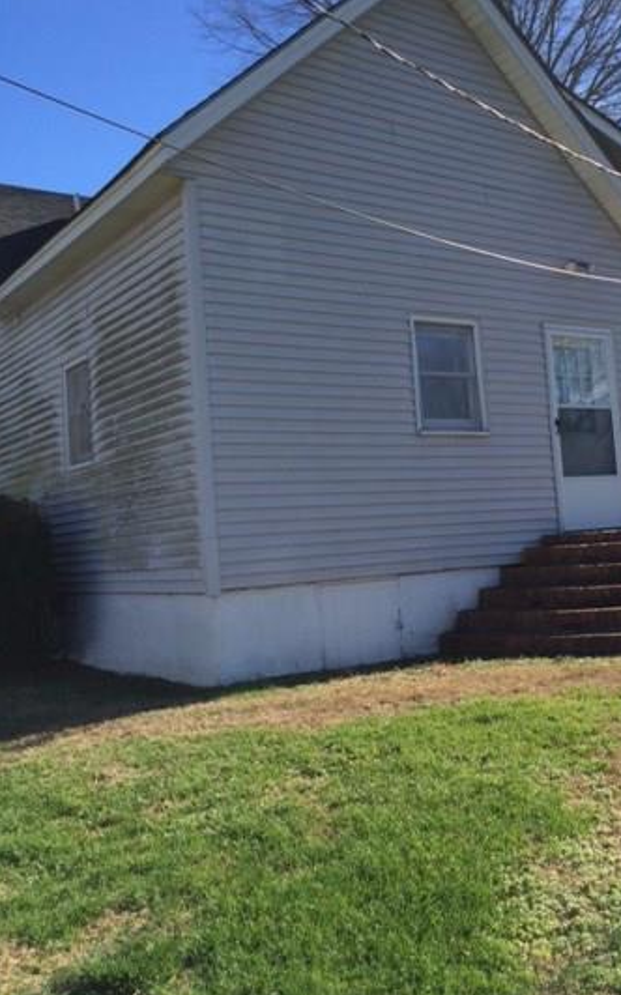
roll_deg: +6.7
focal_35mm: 37
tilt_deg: +5.2
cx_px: 430
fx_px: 1003
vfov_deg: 52.7
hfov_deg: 34.0
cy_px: 447
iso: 32
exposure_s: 1/1466
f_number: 2.2
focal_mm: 4.15
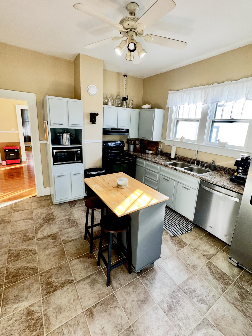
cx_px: 130
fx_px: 155
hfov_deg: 78.1
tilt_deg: -13.7
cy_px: 161
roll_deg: -2.8
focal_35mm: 16
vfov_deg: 94.4
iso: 125
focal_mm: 2.22
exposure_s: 1/120
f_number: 2.2
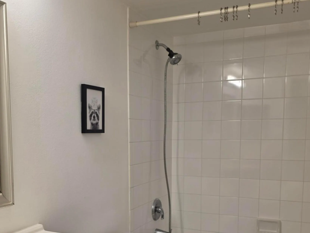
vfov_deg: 35.2
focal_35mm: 40
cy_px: 174
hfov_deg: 46.7
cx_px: 137
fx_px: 358
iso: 64
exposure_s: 1/120
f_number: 1.7
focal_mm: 6.3
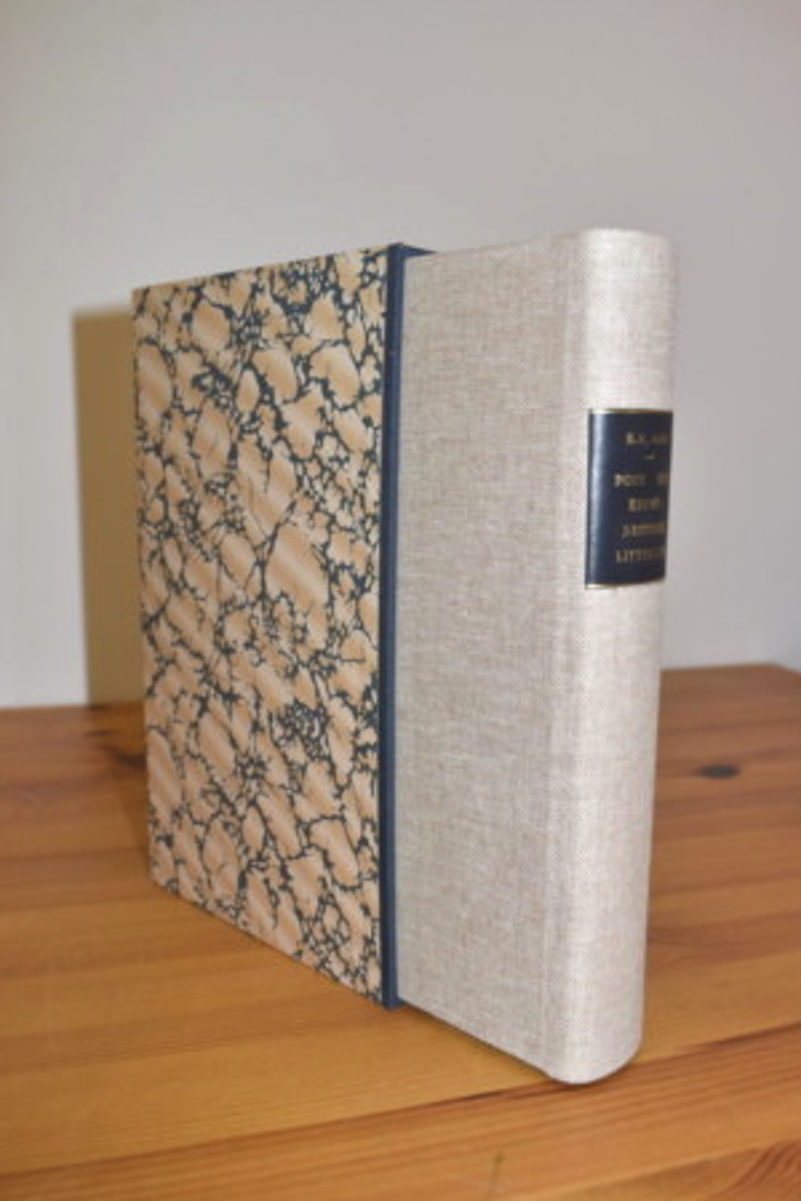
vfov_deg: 61.9
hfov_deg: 43.6
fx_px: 1001
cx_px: 421
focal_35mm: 30
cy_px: 614
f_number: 6.3
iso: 250
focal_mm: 18
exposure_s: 1/200
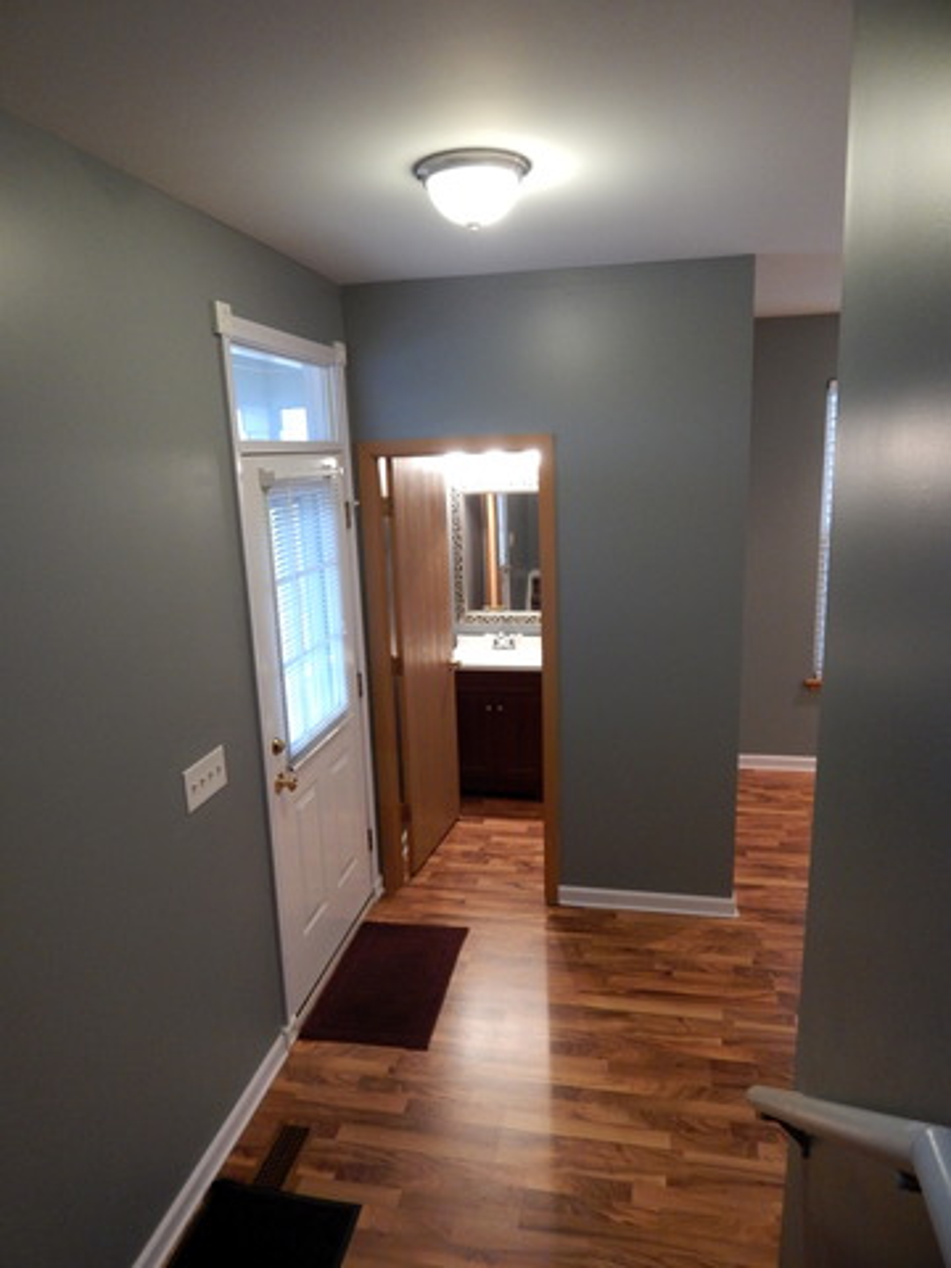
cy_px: 634
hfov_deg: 61.1
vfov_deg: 76.4
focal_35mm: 22
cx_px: 476
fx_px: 806
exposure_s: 1/20
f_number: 3
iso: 400
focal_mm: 4
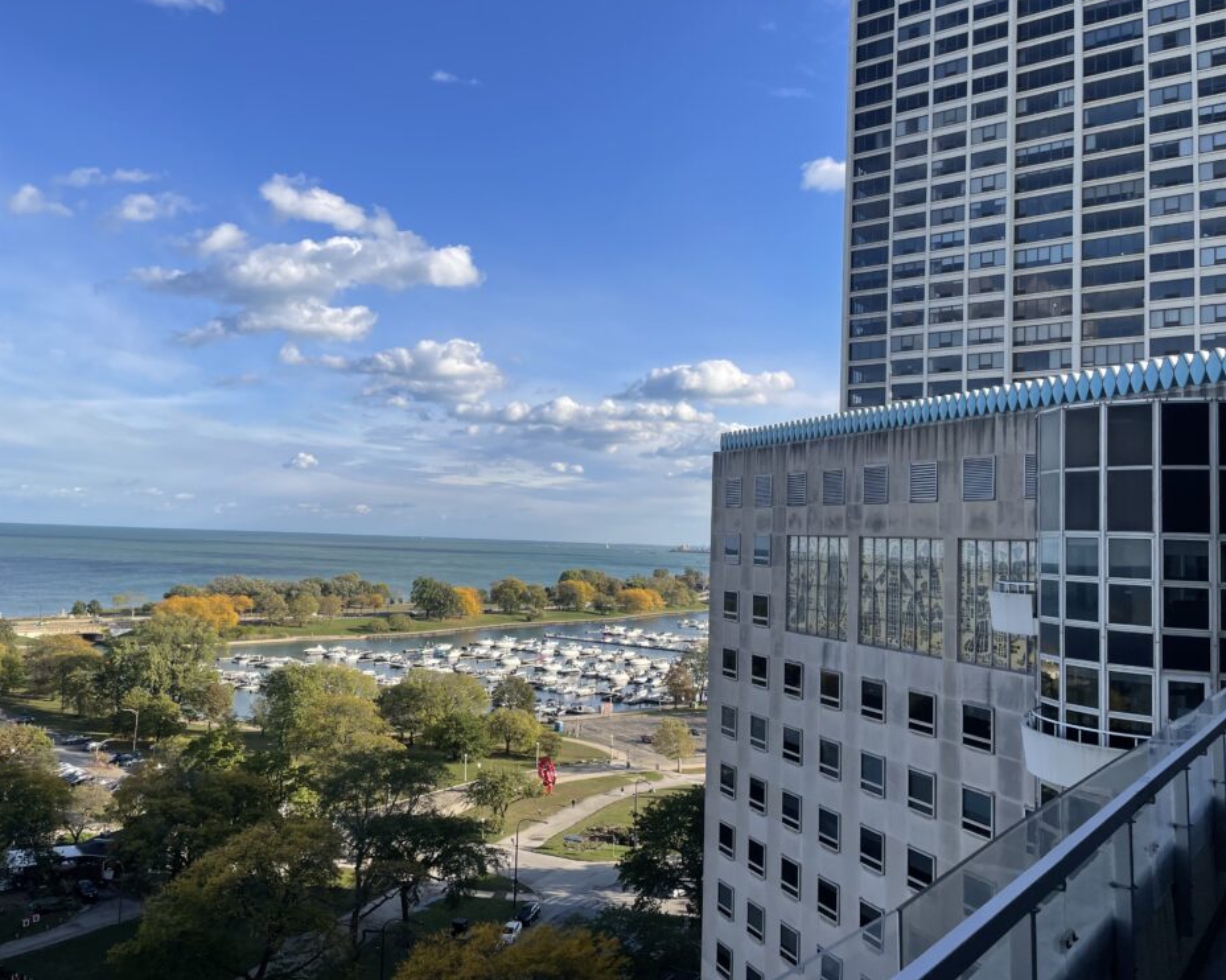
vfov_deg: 51.5
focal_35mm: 28
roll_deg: -2.5
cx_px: 563
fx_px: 1016
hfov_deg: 62.1
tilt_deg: +4.0
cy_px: 474
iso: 32
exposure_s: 1/2882
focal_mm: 4.2
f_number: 1.6
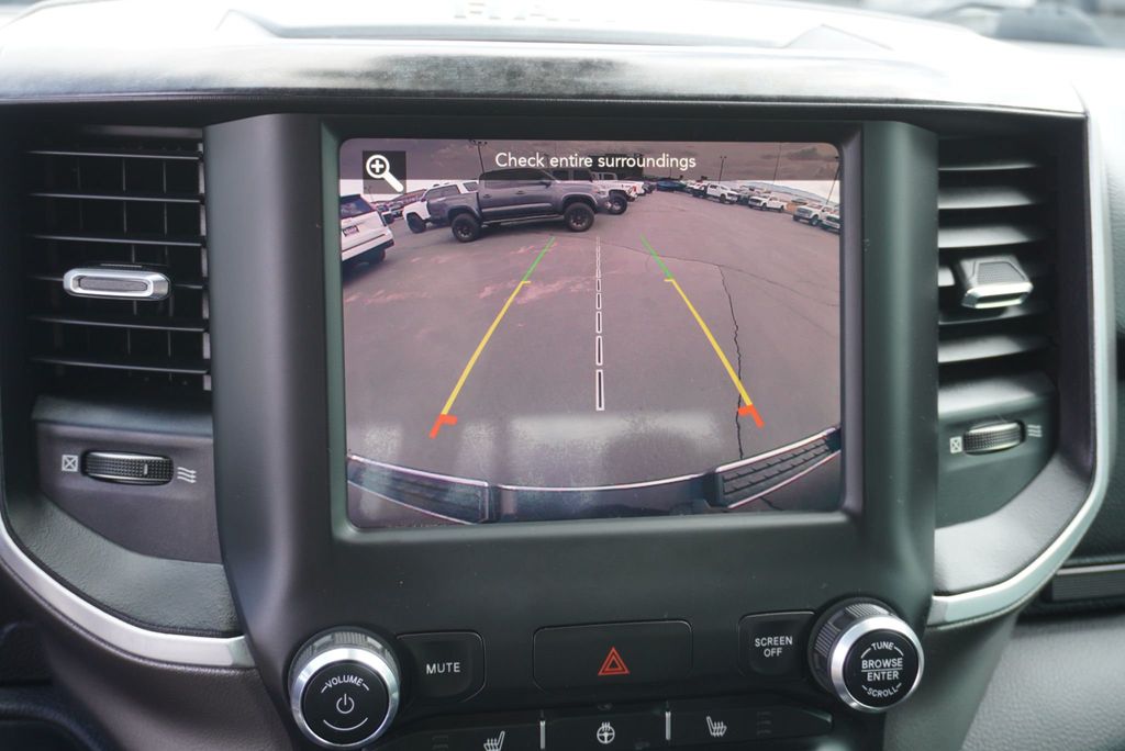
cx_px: 562
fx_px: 1219
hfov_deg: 49.5
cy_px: 376
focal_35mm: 39
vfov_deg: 34.3
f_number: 4.5
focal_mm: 26
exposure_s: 1/60
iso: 200
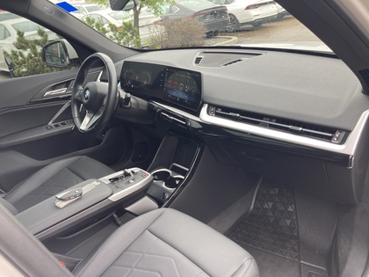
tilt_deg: -25.7
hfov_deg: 63.4
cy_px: 138
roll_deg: +6.6
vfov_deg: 49.7
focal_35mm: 28
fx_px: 298
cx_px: 184
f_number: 1.8
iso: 50
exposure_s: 1/121
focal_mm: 3.99
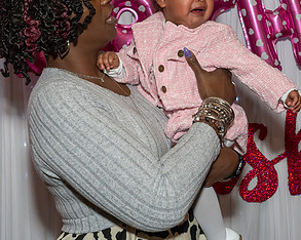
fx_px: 712
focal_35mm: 80
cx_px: 157
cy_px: 48
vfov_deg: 19.0
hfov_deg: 23.9
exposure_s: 1/250
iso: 640
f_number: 7.1
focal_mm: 24
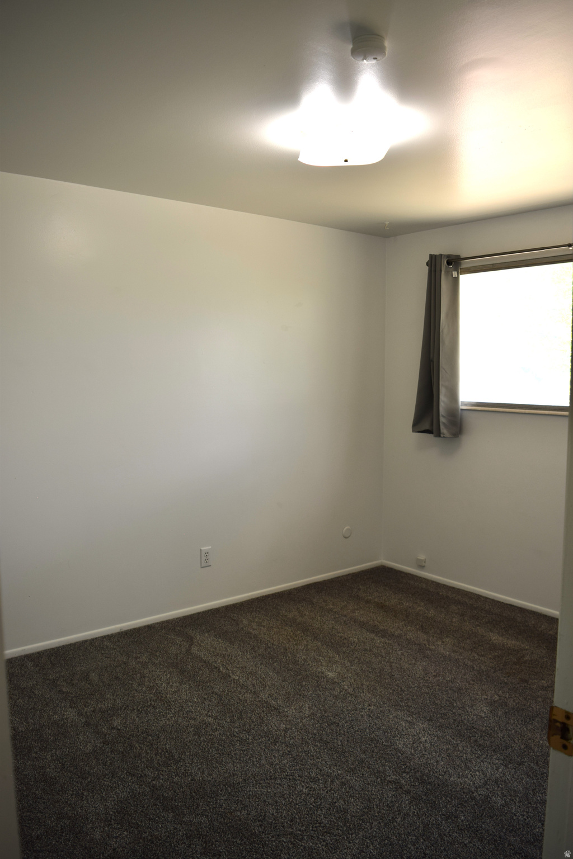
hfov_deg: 47.9
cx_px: 286
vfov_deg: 67.4
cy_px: 430
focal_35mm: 27
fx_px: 645
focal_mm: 18
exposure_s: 1/60
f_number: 4
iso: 100
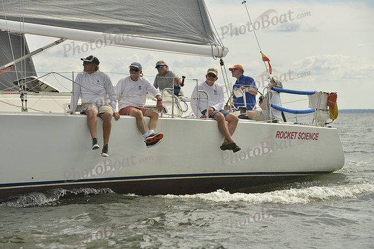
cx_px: 187
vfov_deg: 11.8
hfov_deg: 17.6
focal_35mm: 116
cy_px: 124
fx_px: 1205
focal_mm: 116
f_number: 7.1
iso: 200
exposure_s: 1/1000
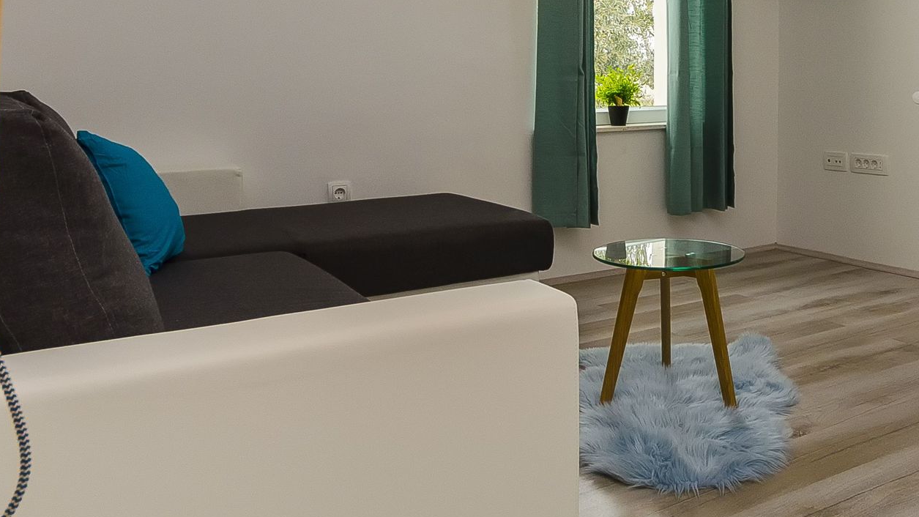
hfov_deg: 55.3
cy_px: 52
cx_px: 620
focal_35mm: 35
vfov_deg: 32.1
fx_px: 853
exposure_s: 1/250
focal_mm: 10
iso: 200
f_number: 6.3
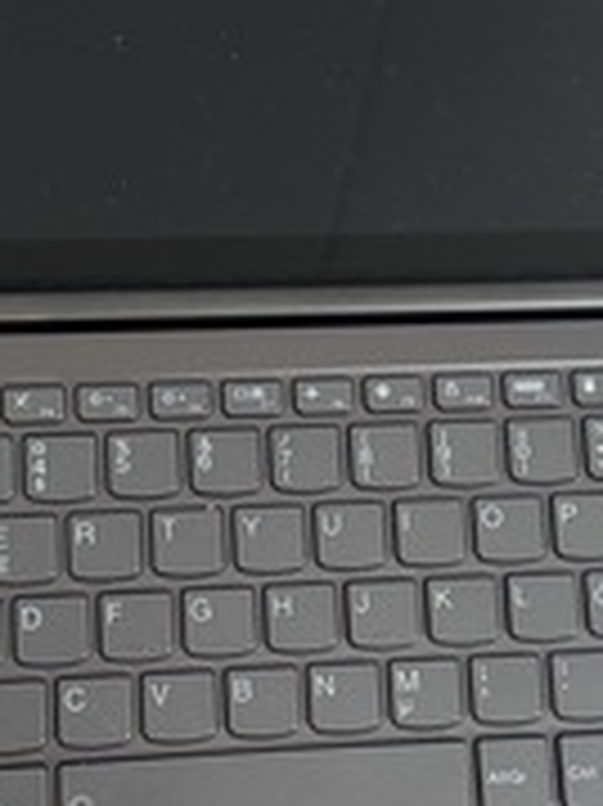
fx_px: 1558
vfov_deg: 29.0
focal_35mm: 67
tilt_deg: -76.7
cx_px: 263
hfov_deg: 21.9
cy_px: 428
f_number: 1.78
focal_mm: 6.76
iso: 800
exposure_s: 1/40
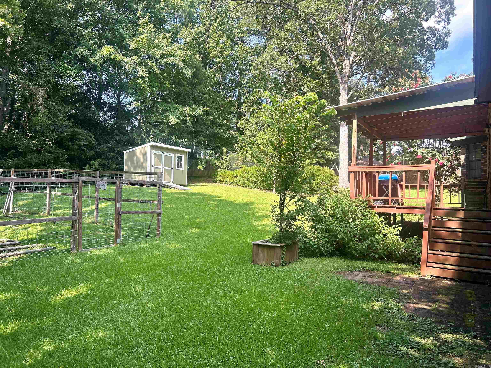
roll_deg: -1.1
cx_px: 246
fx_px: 369
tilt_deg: +2.8
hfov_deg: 67.3
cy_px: 184
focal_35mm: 26
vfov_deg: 53.1
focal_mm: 5.7
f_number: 1.5
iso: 50
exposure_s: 1/581
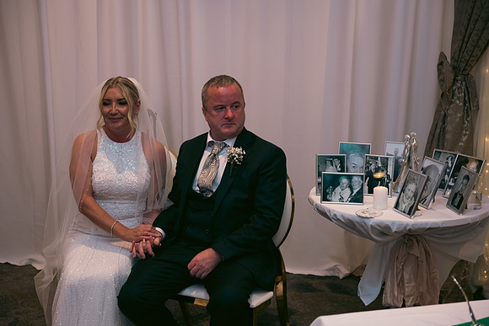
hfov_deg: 34.5
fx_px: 788
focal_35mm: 58
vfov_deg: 23.4
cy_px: 163
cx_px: 244
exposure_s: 1/160
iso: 800
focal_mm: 58
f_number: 3.5
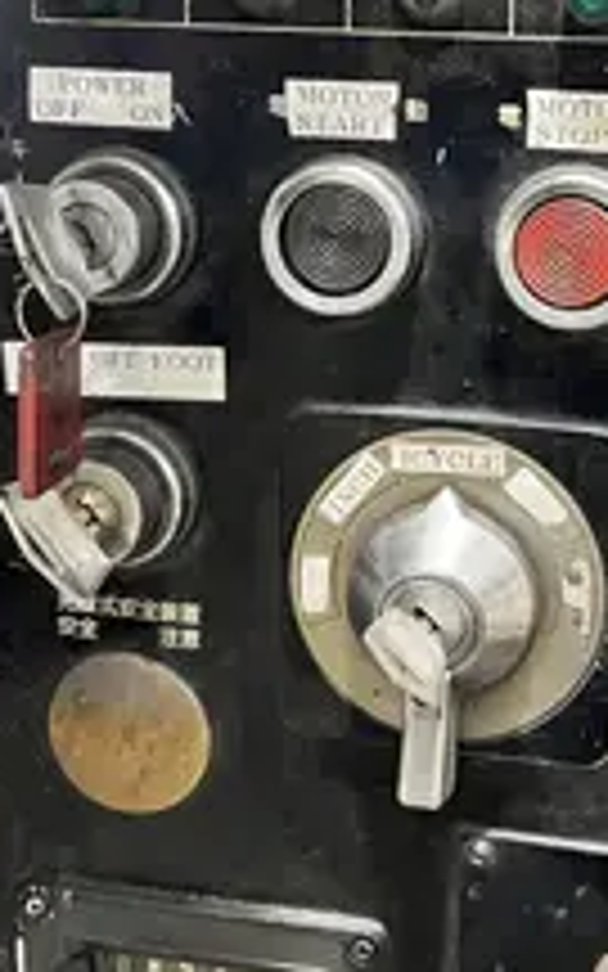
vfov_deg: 38.5
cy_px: 234
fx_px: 1352
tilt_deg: -7.7
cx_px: 509
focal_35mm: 51
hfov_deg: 24.8
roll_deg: -1.4
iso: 320
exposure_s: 1/60
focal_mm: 5.7
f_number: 1.5
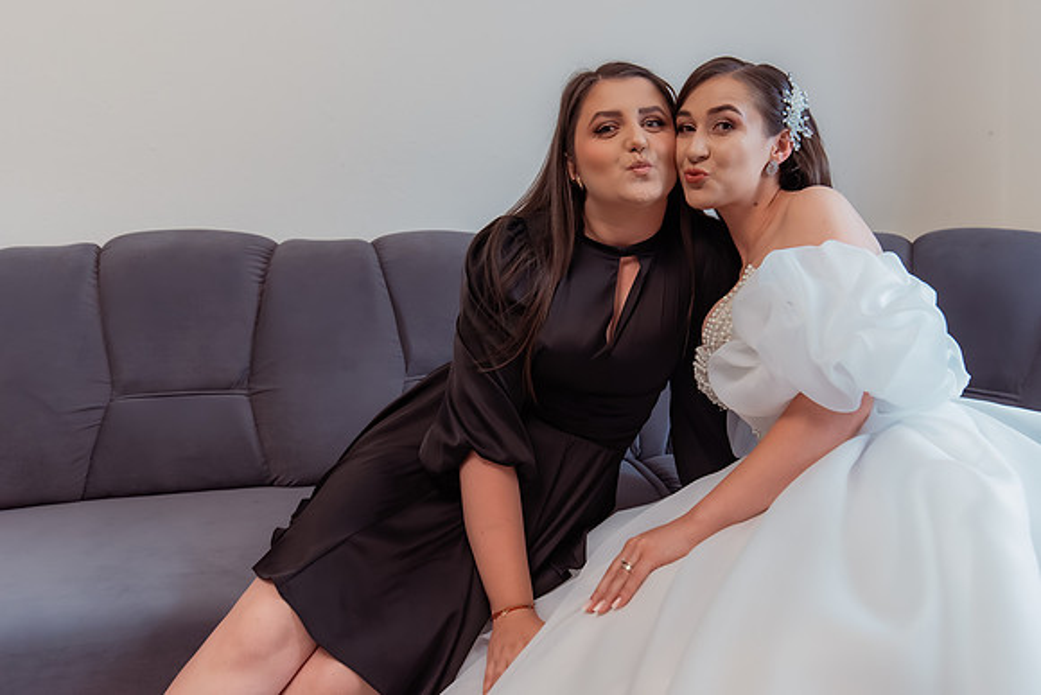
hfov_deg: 59.3
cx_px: 627
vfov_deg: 41.9
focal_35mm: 31
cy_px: 300
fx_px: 905
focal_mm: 26
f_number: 3.5
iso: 1600
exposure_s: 1/250
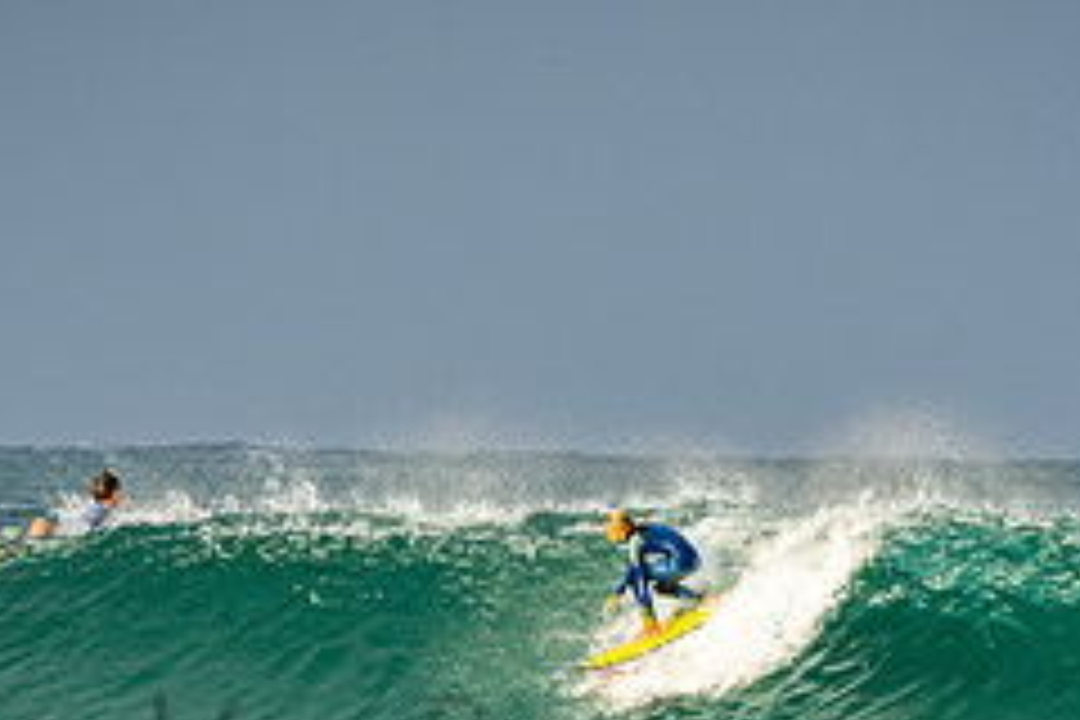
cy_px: 727
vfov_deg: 1.9
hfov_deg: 2.8
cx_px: 616
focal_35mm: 725
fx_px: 21748
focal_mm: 200
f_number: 5.6
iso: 200
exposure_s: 1/500
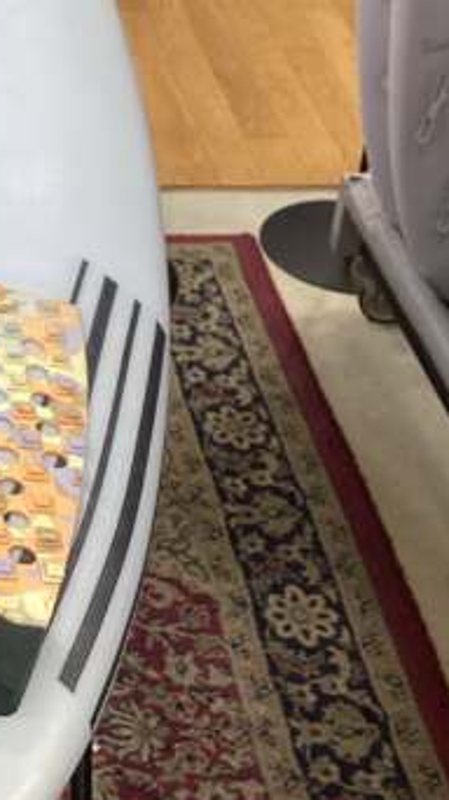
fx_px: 1675
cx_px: -189
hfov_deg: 14.4
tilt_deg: -29.8
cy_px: 187
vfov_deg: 26.5
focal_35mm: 79
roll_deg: -2.4
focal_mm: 3.3
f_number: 2.4
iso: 50
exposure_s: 1/50
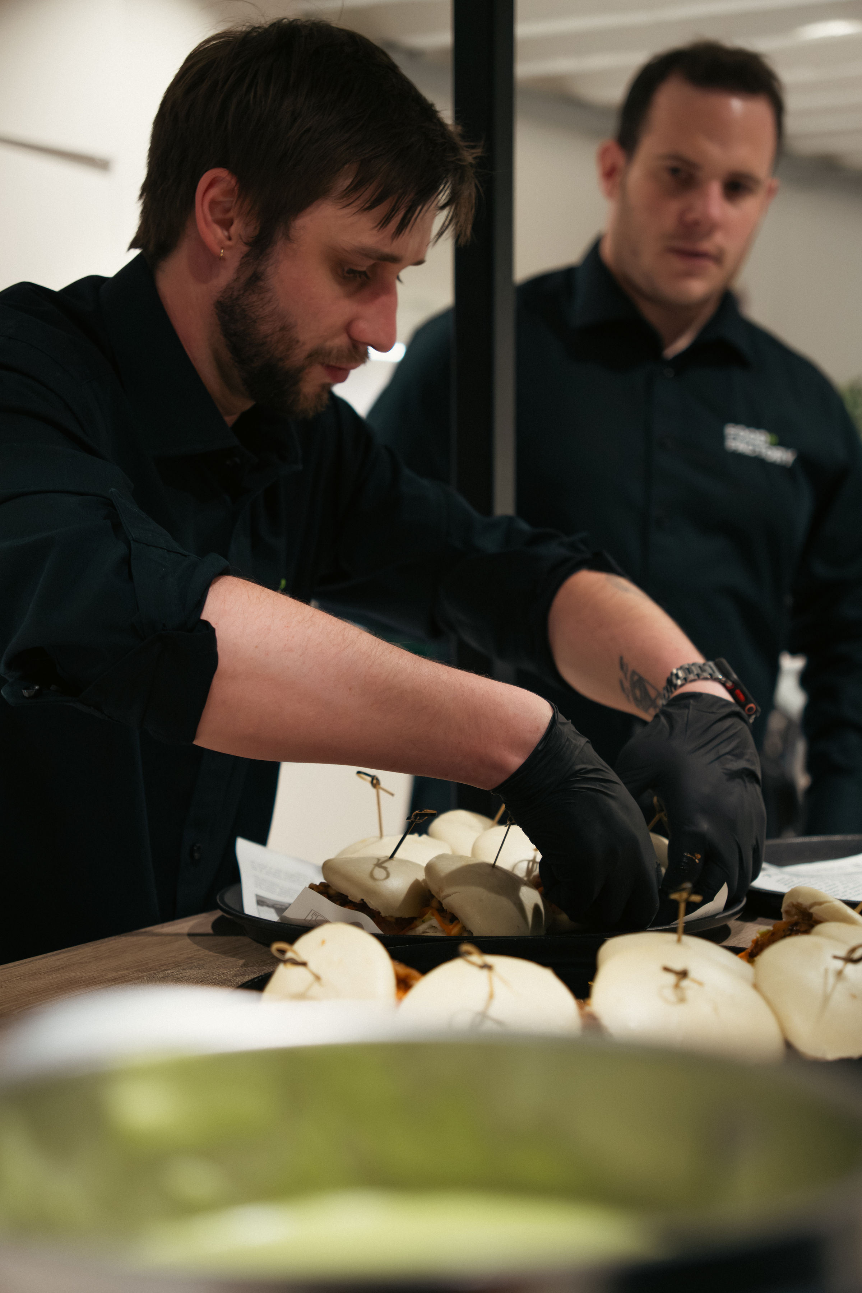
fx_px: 2694
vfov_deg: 27.0
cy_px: 646
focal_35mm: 75
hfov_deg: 18.2
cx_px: 431
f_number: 2.8
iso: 320
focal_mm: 50
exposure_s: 1/80
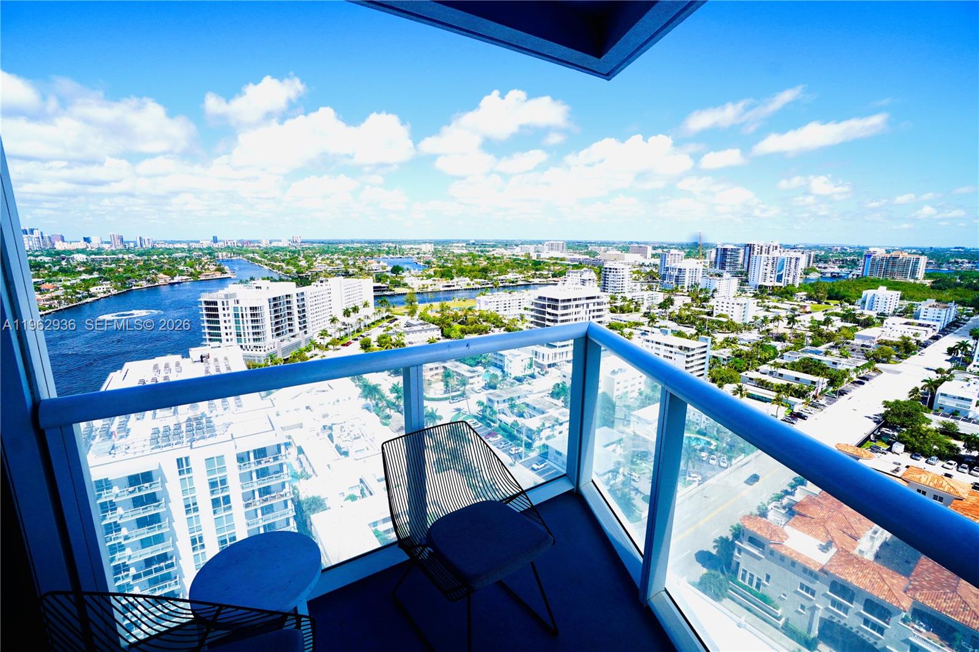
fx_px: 408
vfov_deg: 77.3
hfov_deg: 100.4
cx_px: 490
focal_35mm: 15
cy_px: 326
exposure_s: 1/320
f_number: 10
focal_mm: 10
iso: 100
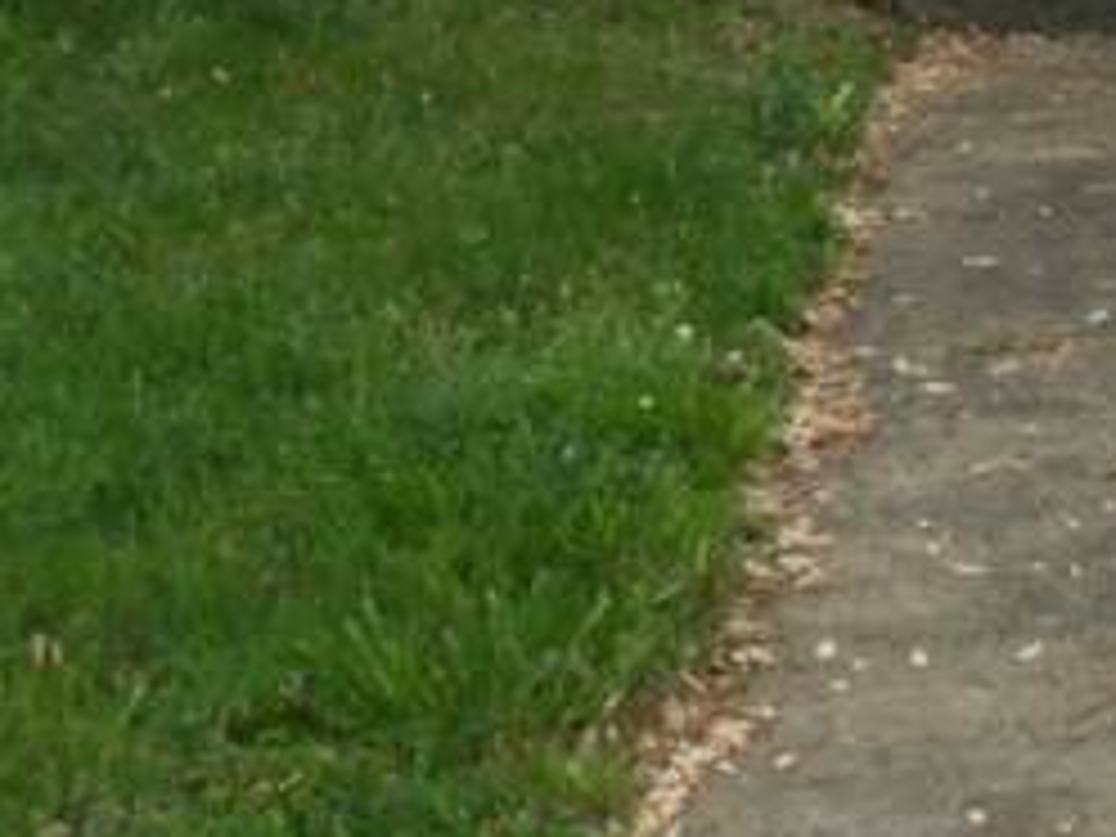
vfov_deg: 11.3
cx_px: 963
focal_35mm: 124
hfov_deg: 15.7
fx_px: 3998
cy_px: -554
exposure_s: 1/100
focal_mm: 4.3
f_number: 7.6
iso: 100
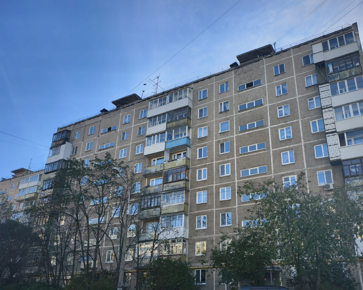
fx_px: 312
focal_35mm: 29
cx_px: 214
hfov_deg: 60.0
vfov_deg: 49.8
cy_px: 167
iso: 72
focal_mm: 6.54
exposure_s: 1/2660
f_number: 1.57
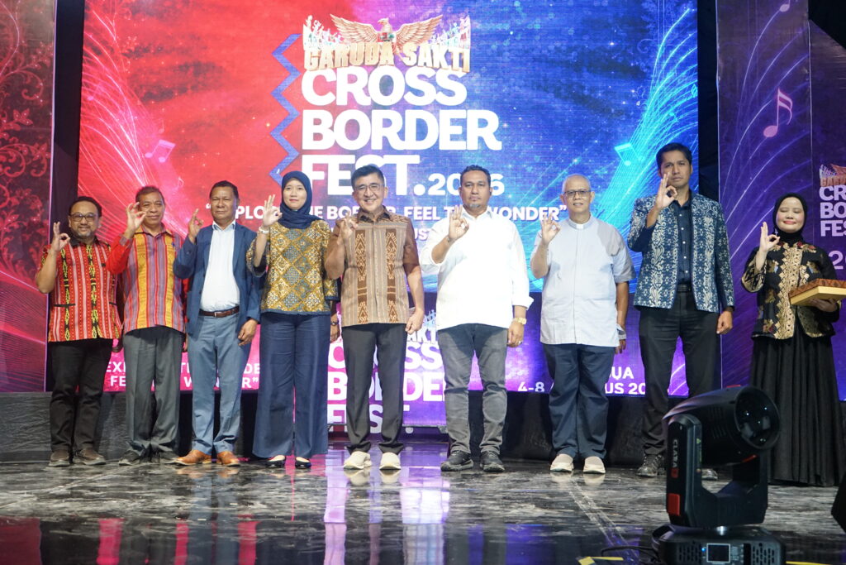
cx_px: 423
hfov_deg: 41.1
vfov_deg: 28.1
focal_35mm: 48
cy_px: 282
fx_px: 1128
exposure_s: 1/160
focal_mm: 48
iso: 5000
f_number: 5.6
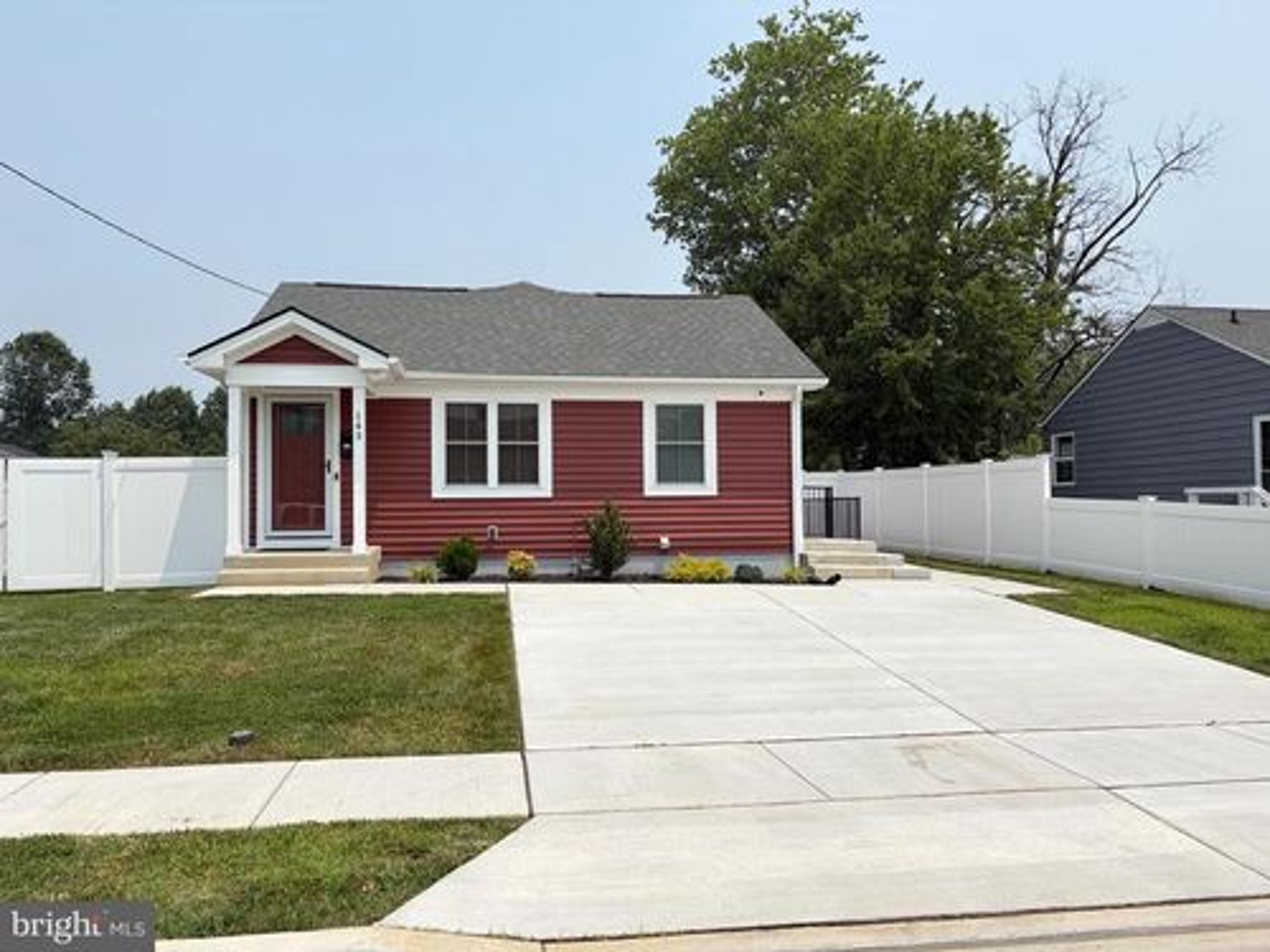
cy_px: 476
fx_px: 954
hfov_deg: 67.3
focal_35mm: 26
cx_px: 635
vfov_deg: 53.1
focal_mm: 5.96
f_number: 1.6
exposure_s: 1/6993
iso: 64
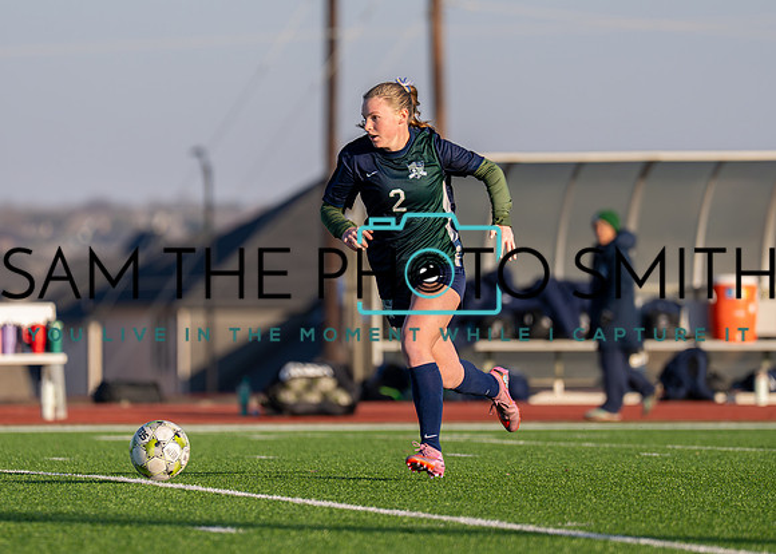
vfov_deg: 3.6
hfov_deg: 5.0
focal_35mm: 400
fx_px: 8824
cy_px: 259
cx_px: 387
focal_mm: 200
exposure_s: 1/2500
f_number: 2.8
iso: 200
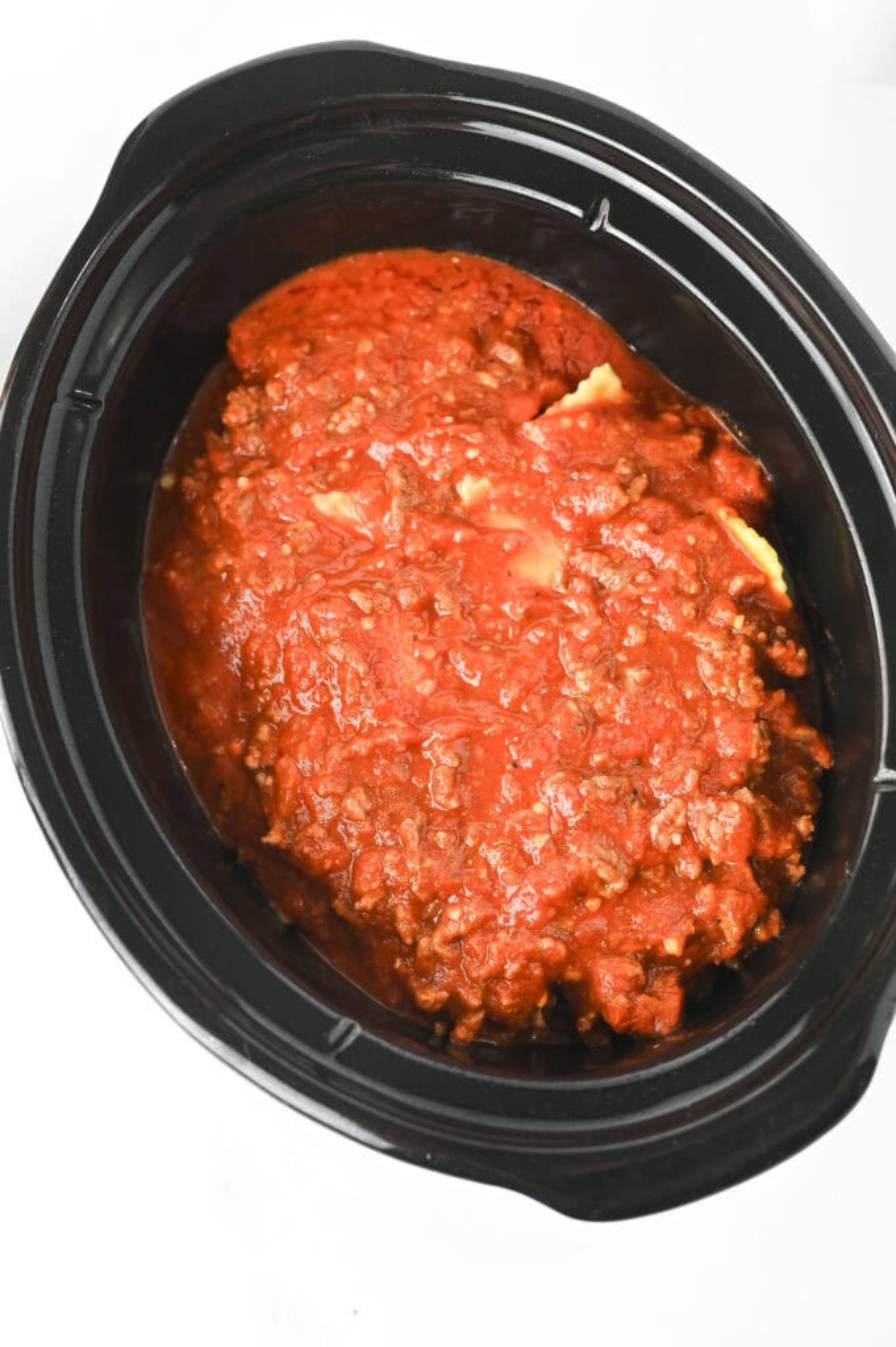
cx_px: 448
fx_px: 1870
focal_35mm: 50
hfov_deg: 26.9
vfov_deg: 39.6
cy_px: 674
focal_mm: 50
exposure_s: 1/100
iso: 640
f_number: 4
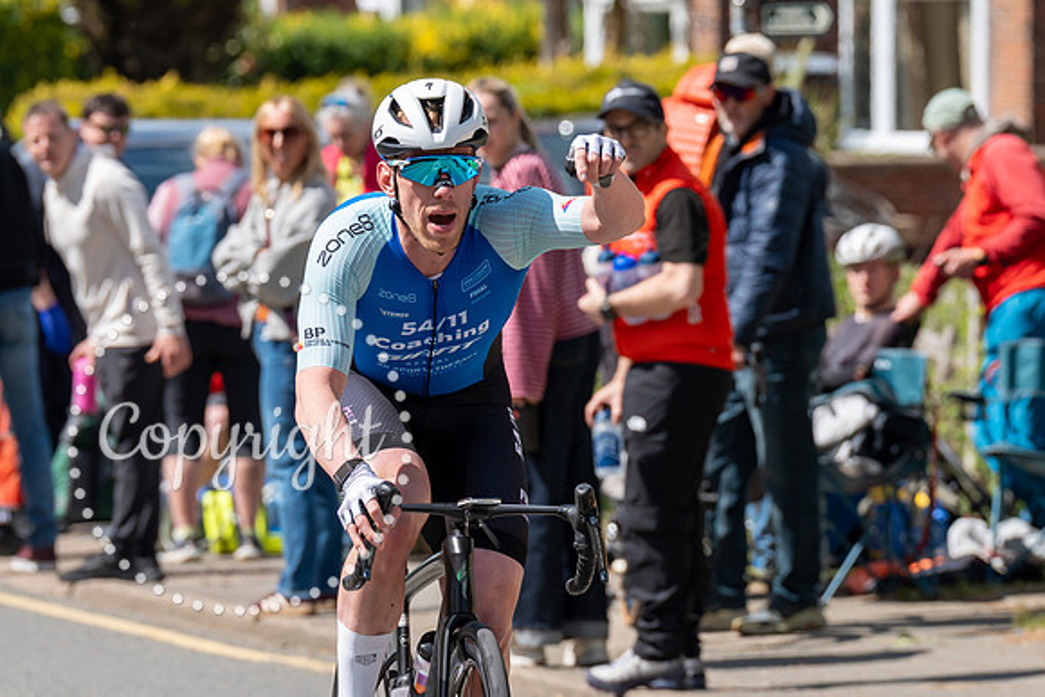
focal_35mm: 367
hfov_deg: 5.6
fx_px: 10642
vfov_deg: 3.8
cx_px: 521
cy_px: 328
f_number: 5.6
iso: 320
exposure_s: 1/1000
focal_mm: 200
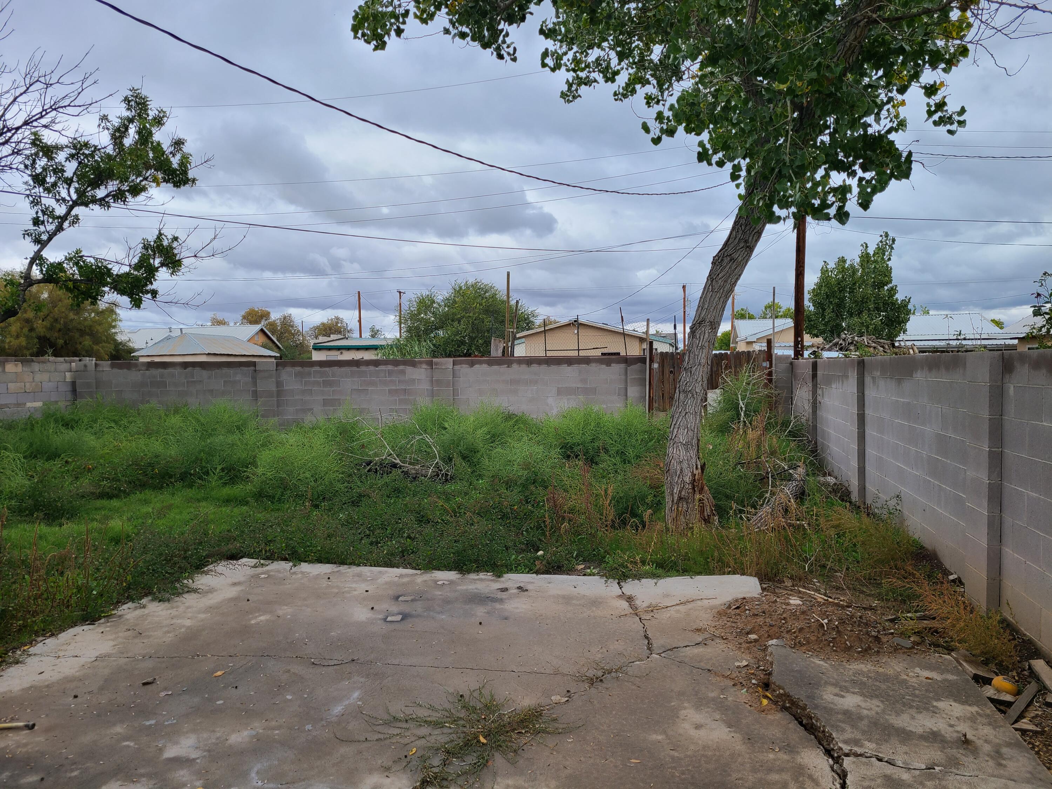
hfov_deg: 67.3
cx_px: 526
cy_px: 394
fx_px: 790
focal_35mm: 26
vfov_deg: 53.1
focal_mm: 5.4
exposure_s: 1/1321
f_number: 1.8
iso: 40
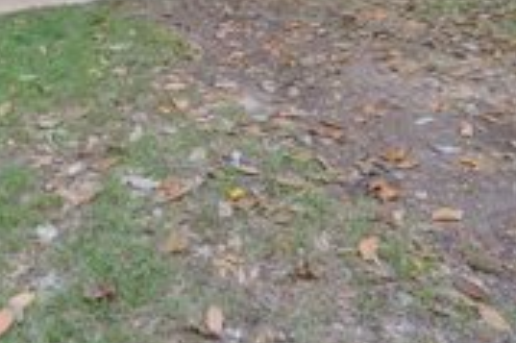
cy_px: -134
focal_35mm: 43
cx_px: 156
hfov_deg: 44.5
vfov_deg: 25.5
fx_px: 616
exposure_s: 1/60
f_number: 8
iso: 320
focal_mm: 10
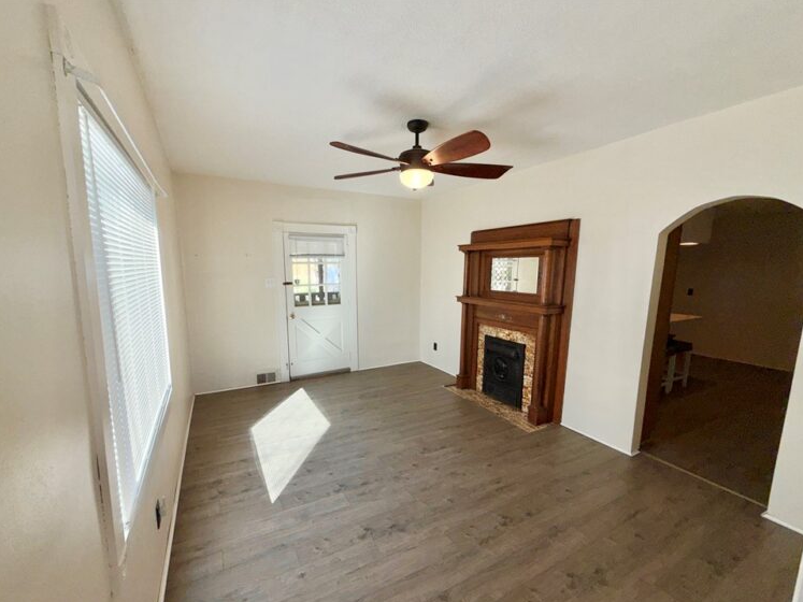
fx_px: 348
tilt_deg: -10.0
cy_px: 318
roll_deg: +0.0
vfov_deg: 81.7
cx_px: 392
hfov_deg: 98.2
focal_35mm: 15
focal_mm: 2.22
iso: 16
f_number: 2.2
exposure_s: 1/120
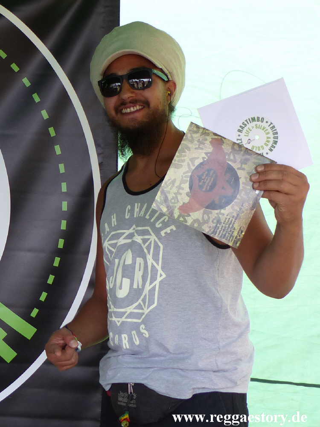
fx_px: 444
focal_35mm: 36
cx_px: 160
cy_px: 214
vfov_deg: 51.4
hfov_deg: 39.7
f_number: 2.8
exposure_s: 1/100
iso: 100
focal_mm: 6.4
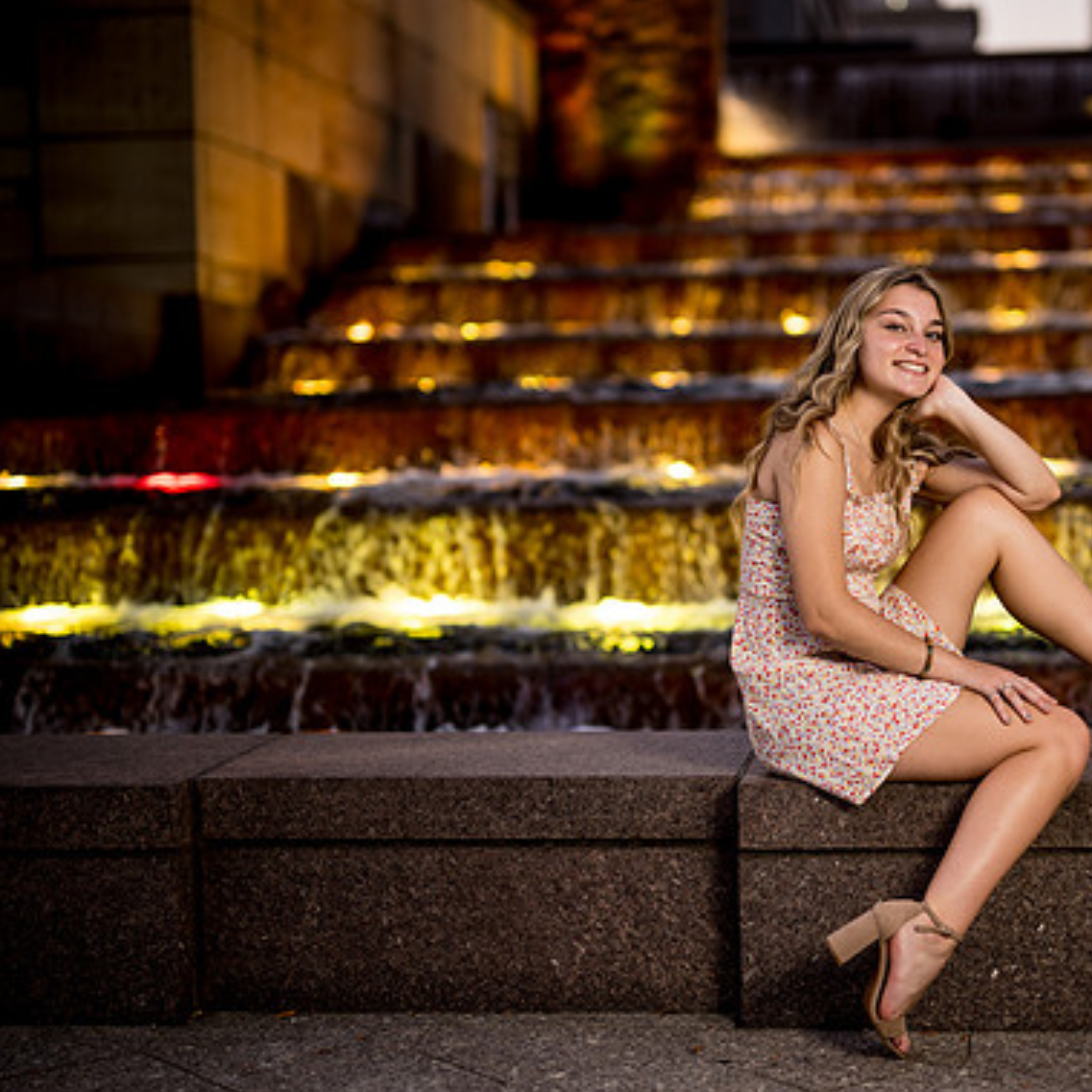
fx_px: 2320
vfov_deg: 26.5
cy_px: 543
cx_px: 784
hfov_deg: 26.2
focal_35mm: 65
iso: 160
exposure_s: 1/125
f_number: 1.4
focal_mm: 50
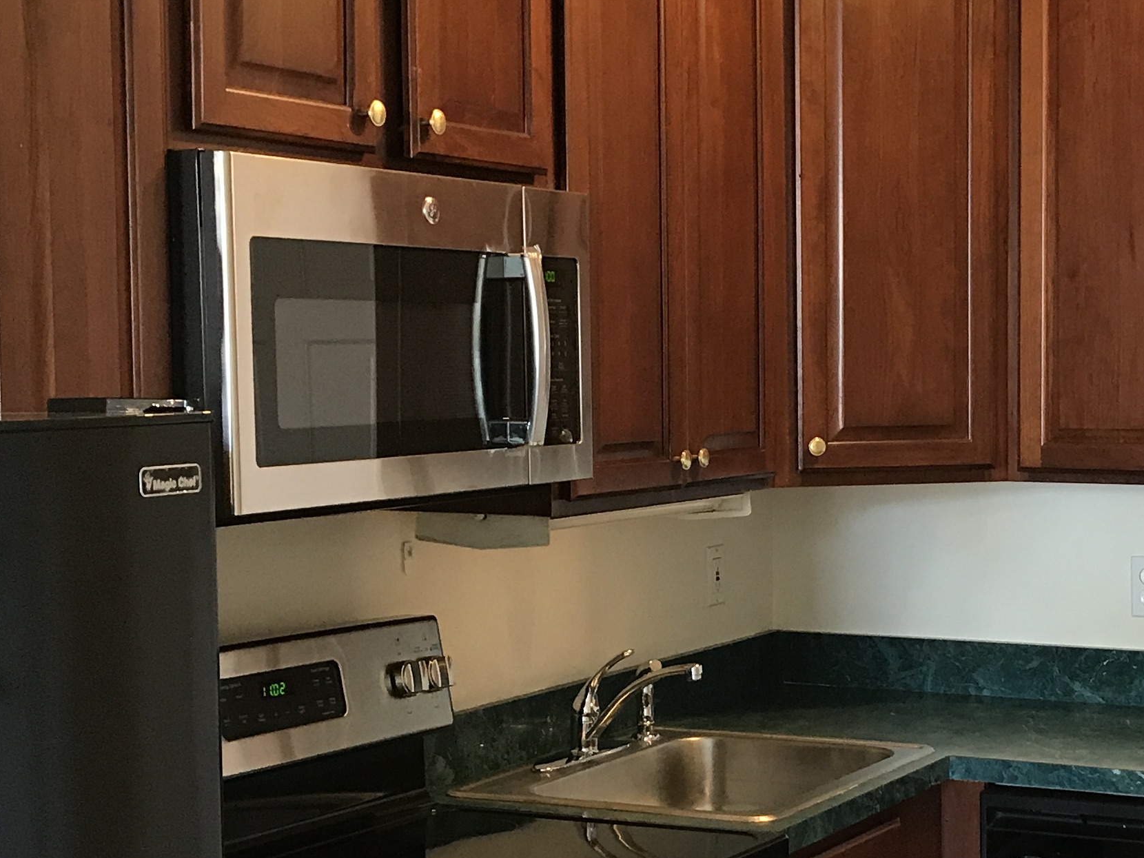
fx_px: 2247
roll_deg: +0.9
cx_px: 923
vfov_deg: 21.6
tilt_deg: -4.8
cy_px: 542
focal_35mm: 68
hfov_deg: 27.9
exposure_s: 1/15
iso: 50
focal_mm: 3.99
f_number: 1.8
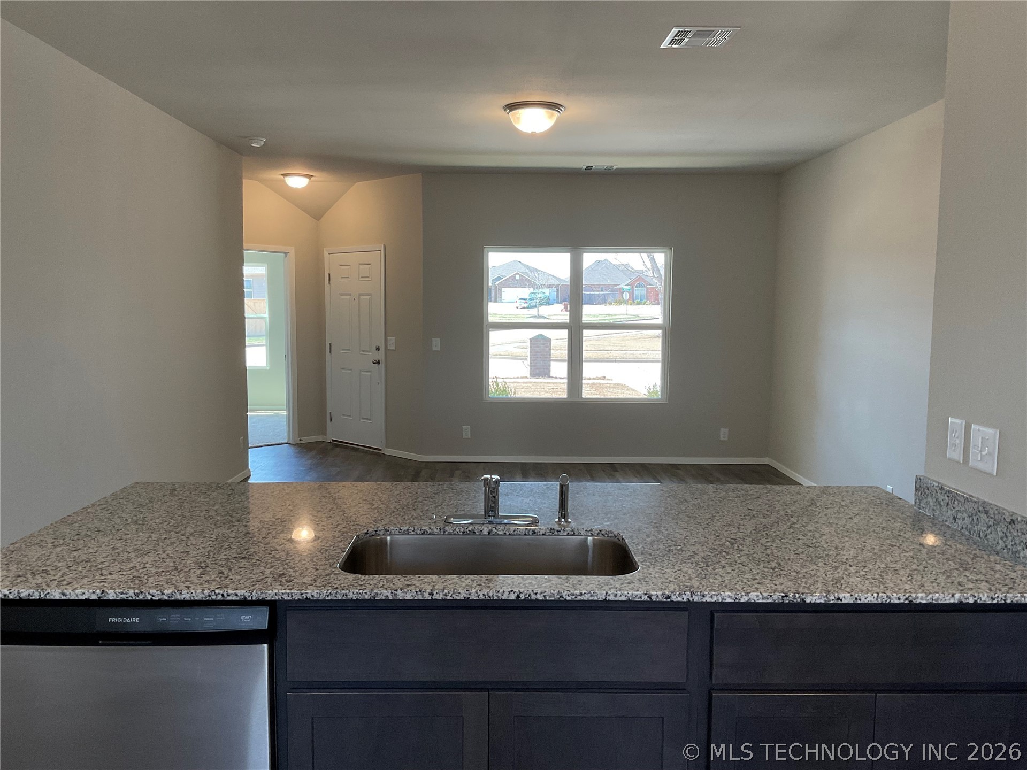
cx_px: 514
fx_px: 860
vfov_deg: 48.2
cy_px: 385
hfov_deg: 61.7
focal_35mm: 29
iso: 40
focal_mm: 3
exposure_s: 1/120
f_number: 1.8
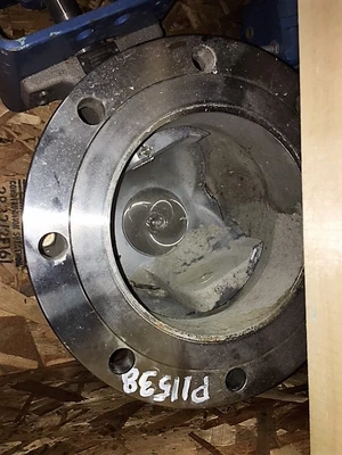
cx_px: 171
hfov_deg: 48.2
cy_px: 228
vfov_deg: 61.7
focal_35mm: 29
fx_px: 382
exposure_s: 1/41
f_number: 2.2
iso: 25
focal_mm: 4.15
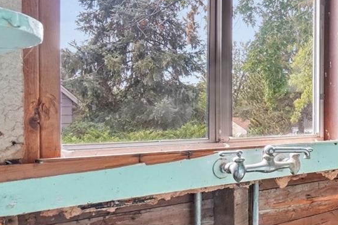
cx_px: 463
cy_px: 130
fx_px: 404
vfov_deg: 31.1
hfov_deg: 31.7
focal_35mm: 43
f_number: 8
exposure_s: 1/25
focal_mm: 10
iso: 400
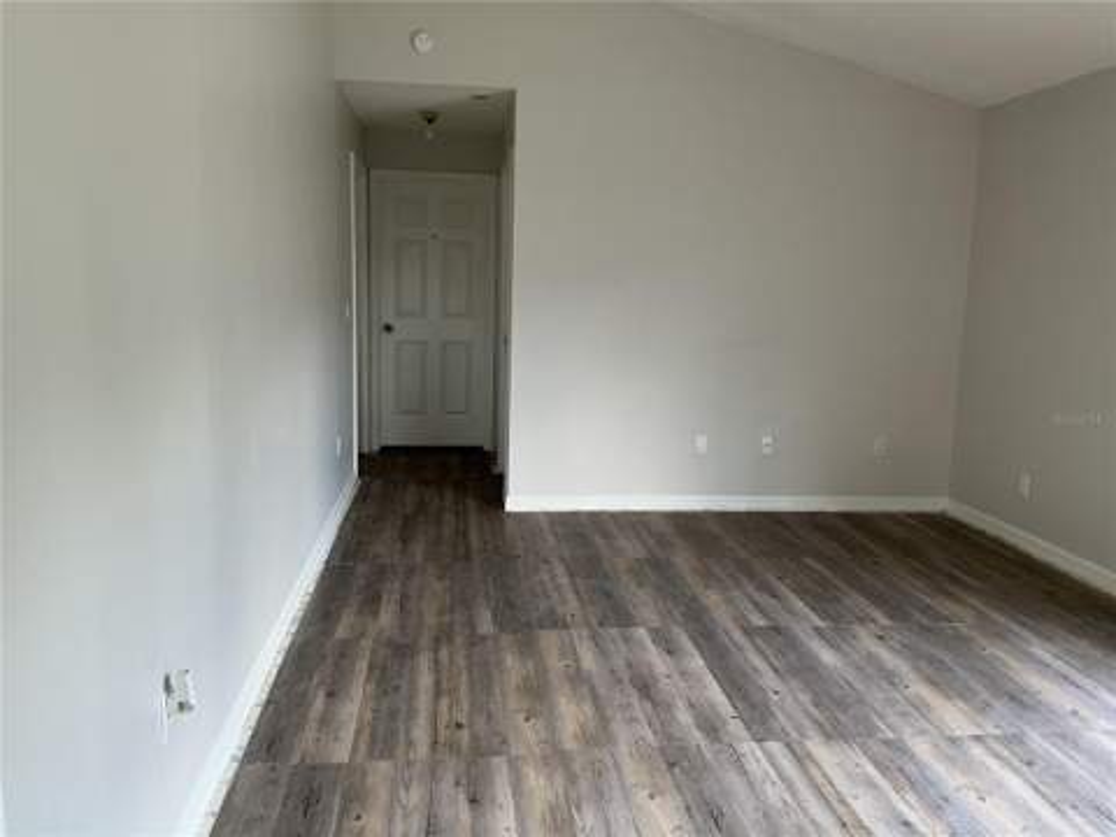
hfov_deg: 61.7
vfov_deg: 48.2
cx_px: 558
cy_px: 418
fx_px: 935
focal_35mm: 29
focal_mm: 3
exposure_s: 1/60
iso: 50
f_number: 1.8
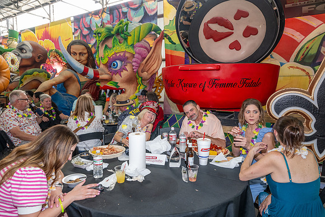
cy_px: 108
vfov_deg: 53.2
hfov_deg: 73.7
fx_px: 217
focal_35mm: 24
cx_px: 162
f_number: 6.3
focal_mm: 24
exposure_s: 1/60
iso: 1000
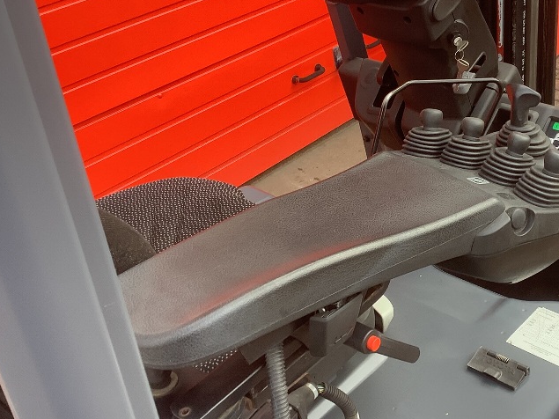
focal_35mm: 50
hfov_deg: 37.1
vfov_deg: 28.9
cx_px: 430
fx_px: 807
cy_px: 148
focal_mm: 3.3
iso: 50
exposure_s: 1/100
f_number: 2.4
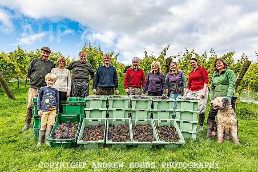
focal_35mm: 25
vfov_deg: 50.6
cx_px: 127
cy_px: 86
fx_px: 182
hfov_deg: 70.6
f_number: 6.3
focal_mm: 24
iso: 110
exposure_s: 1/400
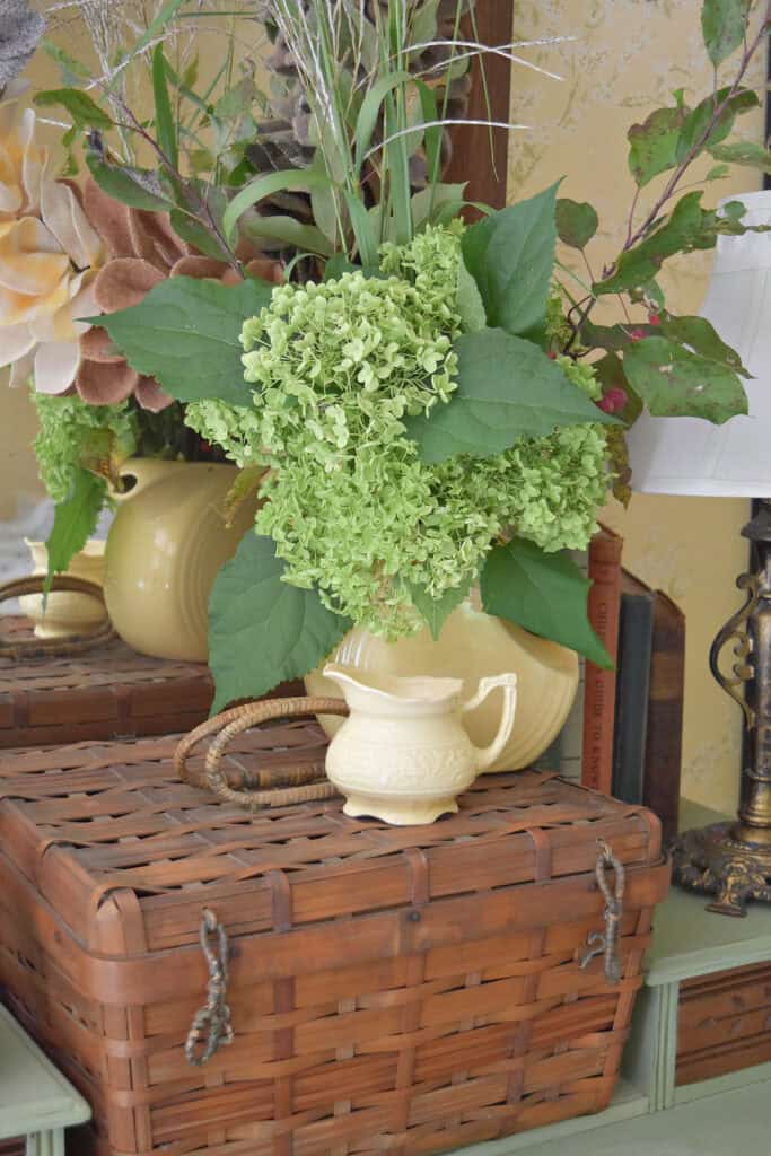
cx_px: 386
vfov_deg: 37.8
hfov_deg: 25.8
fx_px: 1686
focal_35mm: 52
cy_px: 578
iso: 1800
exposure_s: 1/60
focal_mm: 35
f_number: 4.5
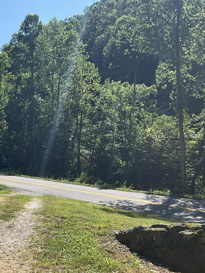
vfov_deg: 36.6
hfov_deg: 28.5
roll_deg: -0.1
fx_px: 395
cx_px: 42
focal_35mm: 50
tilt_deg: -9.6
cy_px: 225
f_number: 1.8
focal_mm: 3
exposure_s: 1/1675
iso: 25
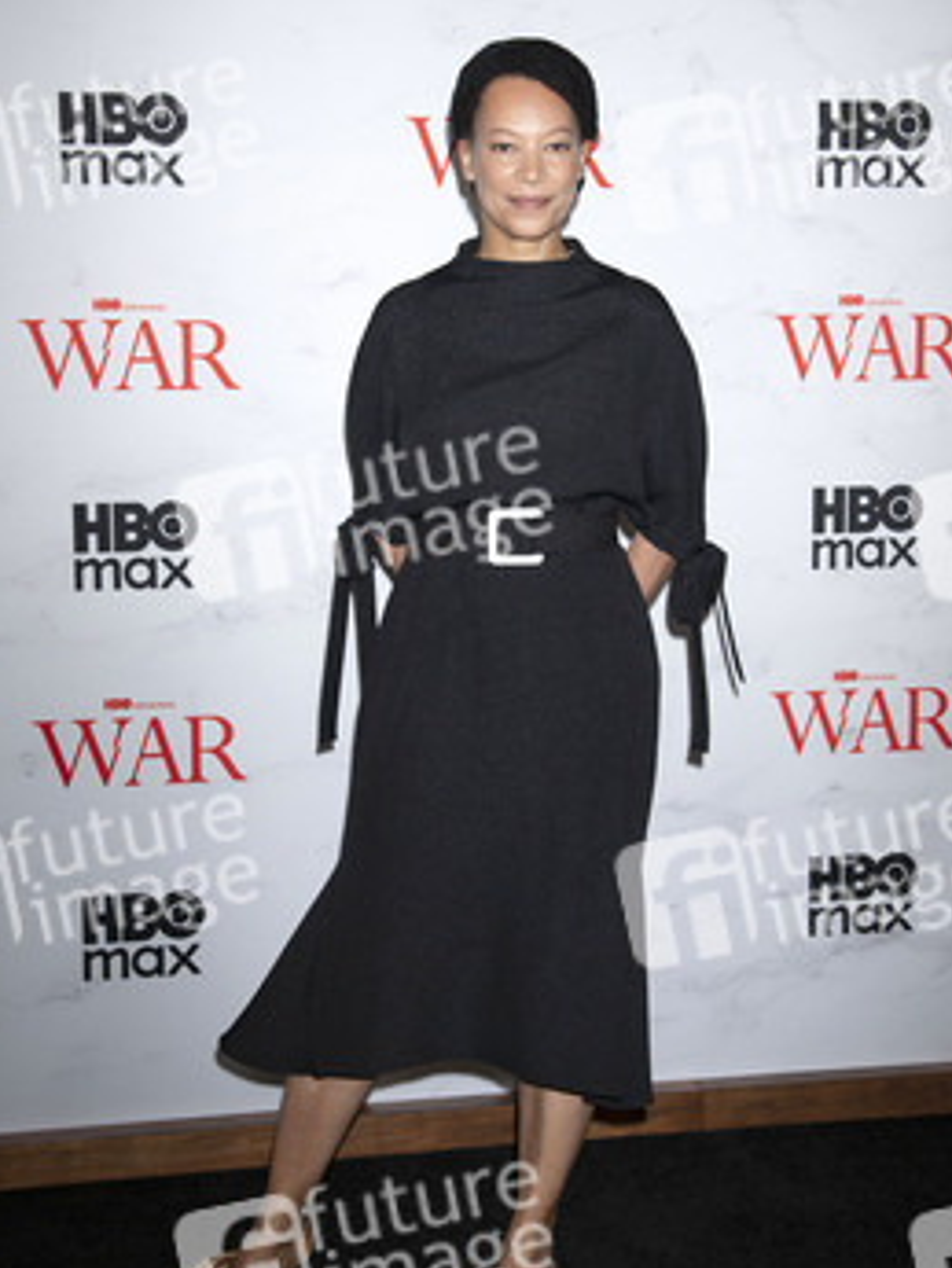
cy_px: 698
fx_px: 1796
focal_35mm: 49
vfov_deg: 38.9
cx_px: 470
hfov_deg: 29.7
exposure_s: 1/200
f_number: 6.3
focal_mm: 44
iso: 640
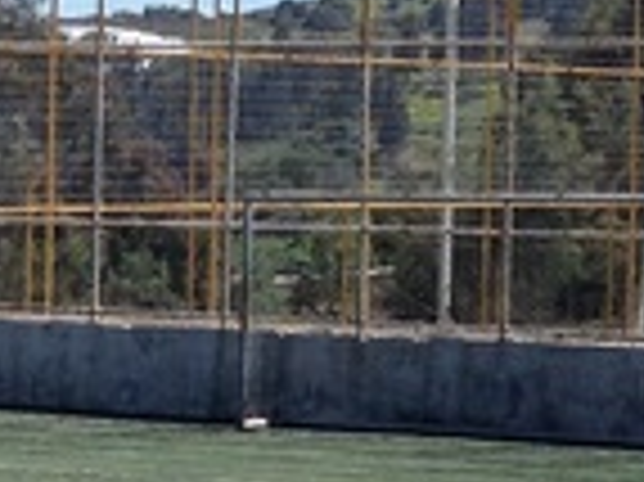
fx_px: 3420
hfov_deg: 10.6
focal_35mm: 184
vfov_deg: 8.0
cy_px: 459
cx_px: -45
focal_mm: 3.3
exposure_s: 1/864
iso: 32
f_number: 2.4
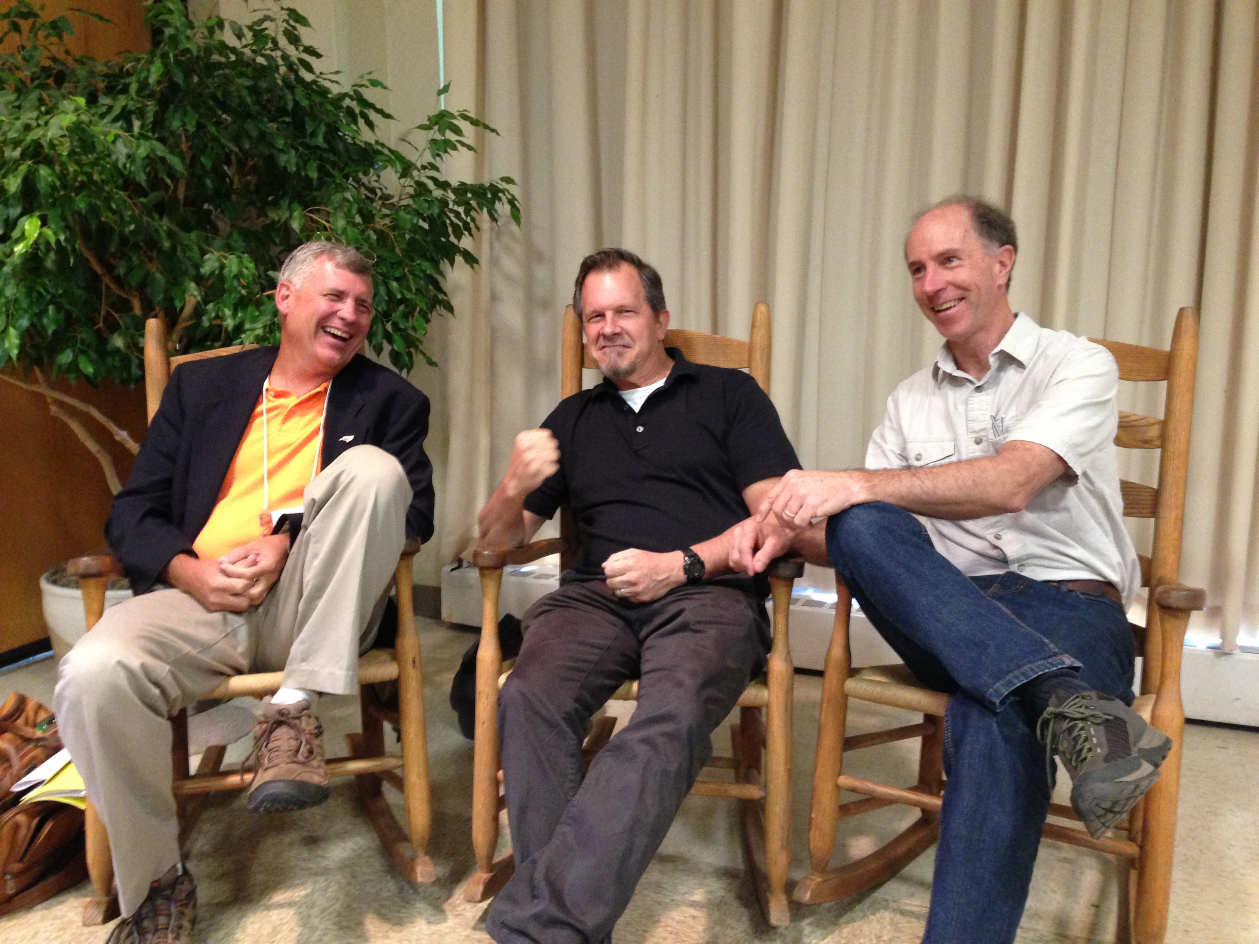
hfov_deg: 55.4
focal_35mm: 33
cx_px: 630
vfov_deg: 42.9
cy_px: 472
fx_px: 1200
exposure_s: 1/15
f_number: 2.4
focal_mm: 4.13
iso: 400
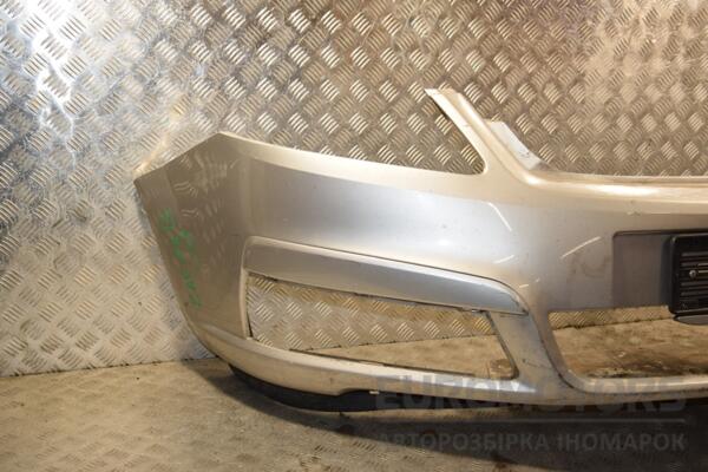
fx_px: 885
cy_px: 236
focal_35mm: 45
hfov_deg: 43.6
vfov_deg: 29.9
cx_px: 354
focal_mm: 30
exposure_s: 1/200
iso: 800
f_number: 7.1
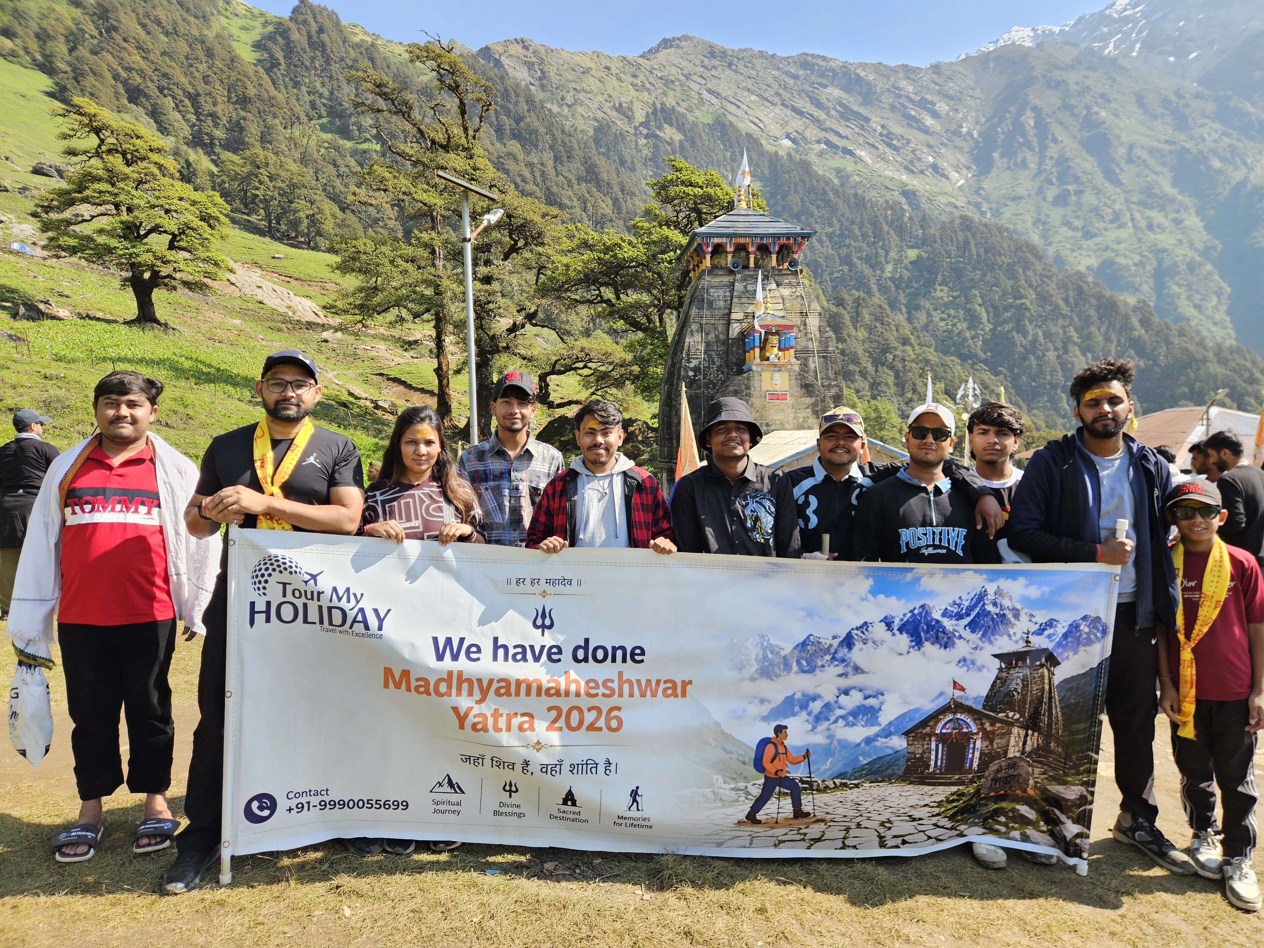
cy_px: 474
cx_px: 632
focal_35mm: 23
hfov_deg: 73.9
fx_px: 840
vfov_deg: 58.9
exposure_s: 1/577
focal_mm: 5.4
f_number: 1.8
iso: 32
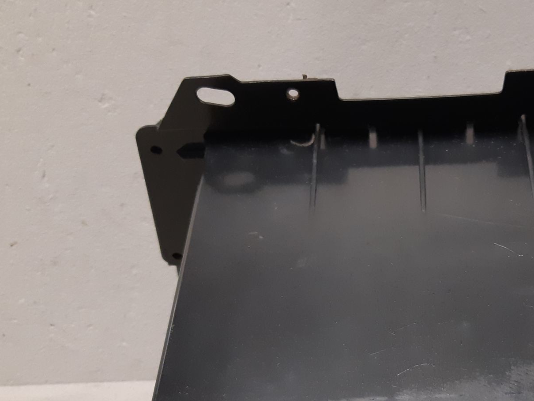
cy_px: 303
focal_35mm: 44
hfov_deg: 41.5
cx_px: 407
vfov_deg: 32.3
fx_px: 679
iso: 200
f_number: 1.7
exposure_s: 1/50
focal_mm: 3.93
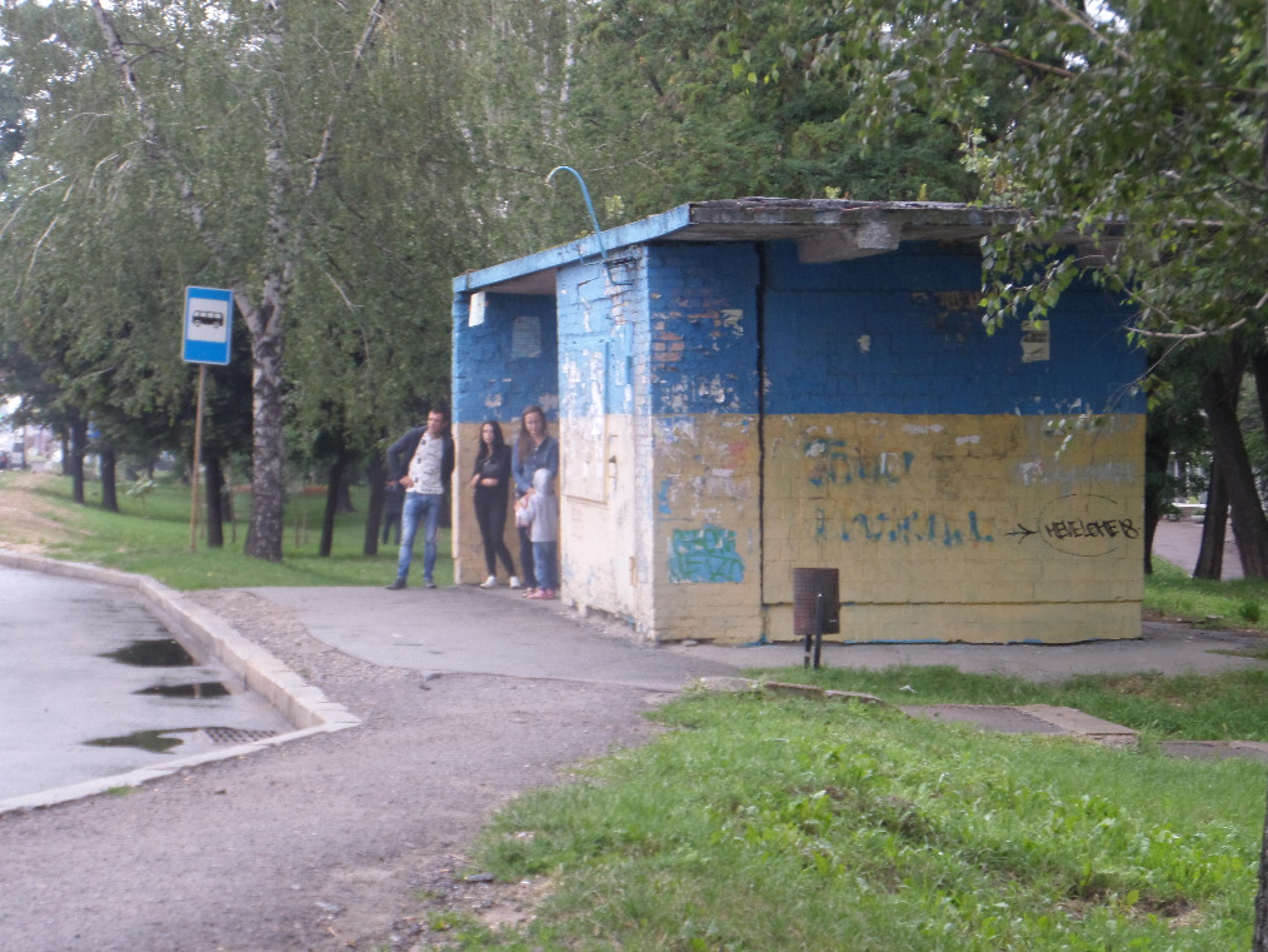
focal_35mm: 105
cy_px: 479
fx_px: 3847
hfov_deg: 18.7
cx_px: 639
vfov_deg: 14.1
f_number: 4.4
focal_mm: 17
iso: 160
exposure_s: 1/60
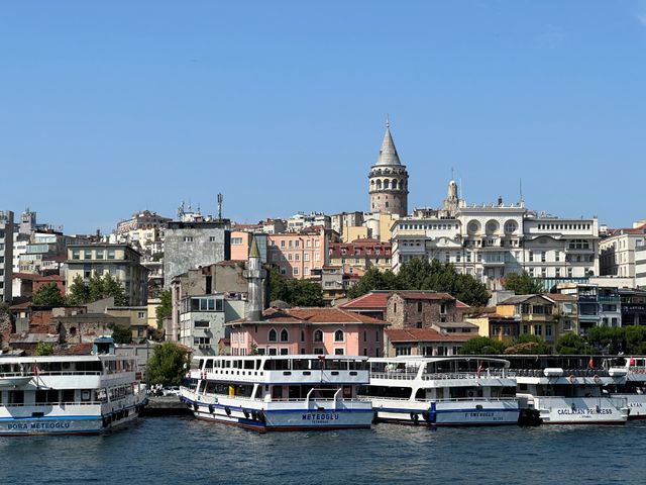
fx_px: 1437
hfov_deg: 25.3
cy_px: 242
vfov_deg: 19.1
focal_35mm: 77
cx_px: 323
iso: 32
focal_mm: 9
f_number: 2.8
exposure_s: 1/960
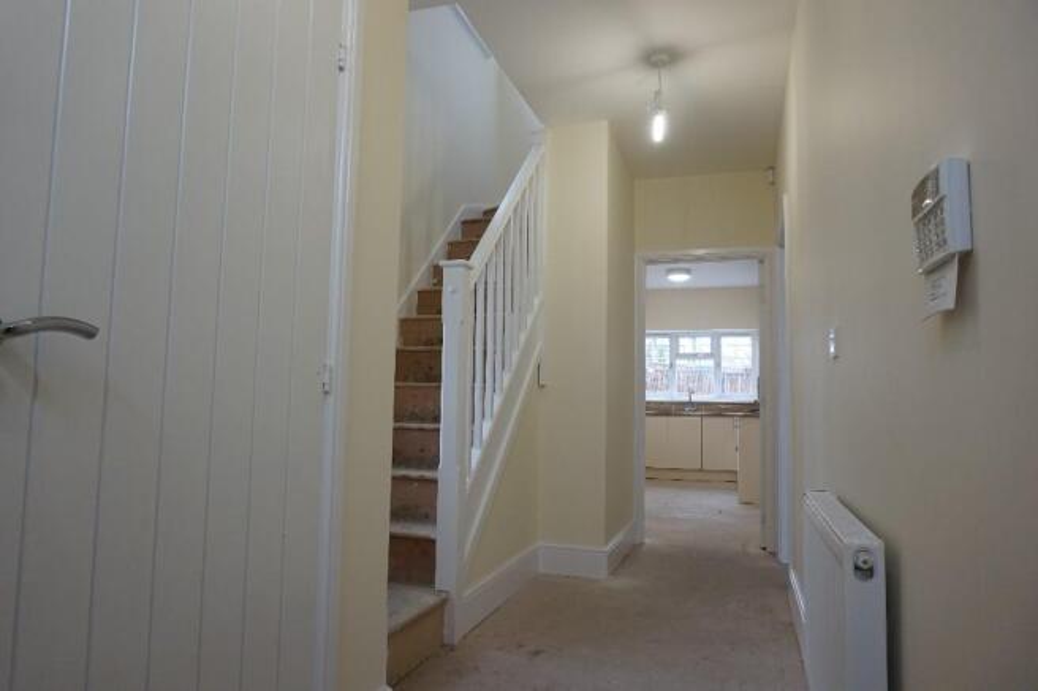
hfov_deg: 73.8
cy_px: 346
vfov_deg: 53.1
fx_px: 692
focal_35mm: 24
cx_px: 519
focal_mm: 16
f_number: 5.6
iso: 800
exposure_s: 1/60
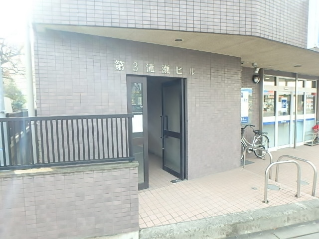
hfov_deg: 79.0
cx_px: 160
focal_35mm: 21
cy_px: 120
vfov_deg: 63.4
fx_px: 194
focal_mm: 3.7
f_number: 3.5
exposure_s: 1/250
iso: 320
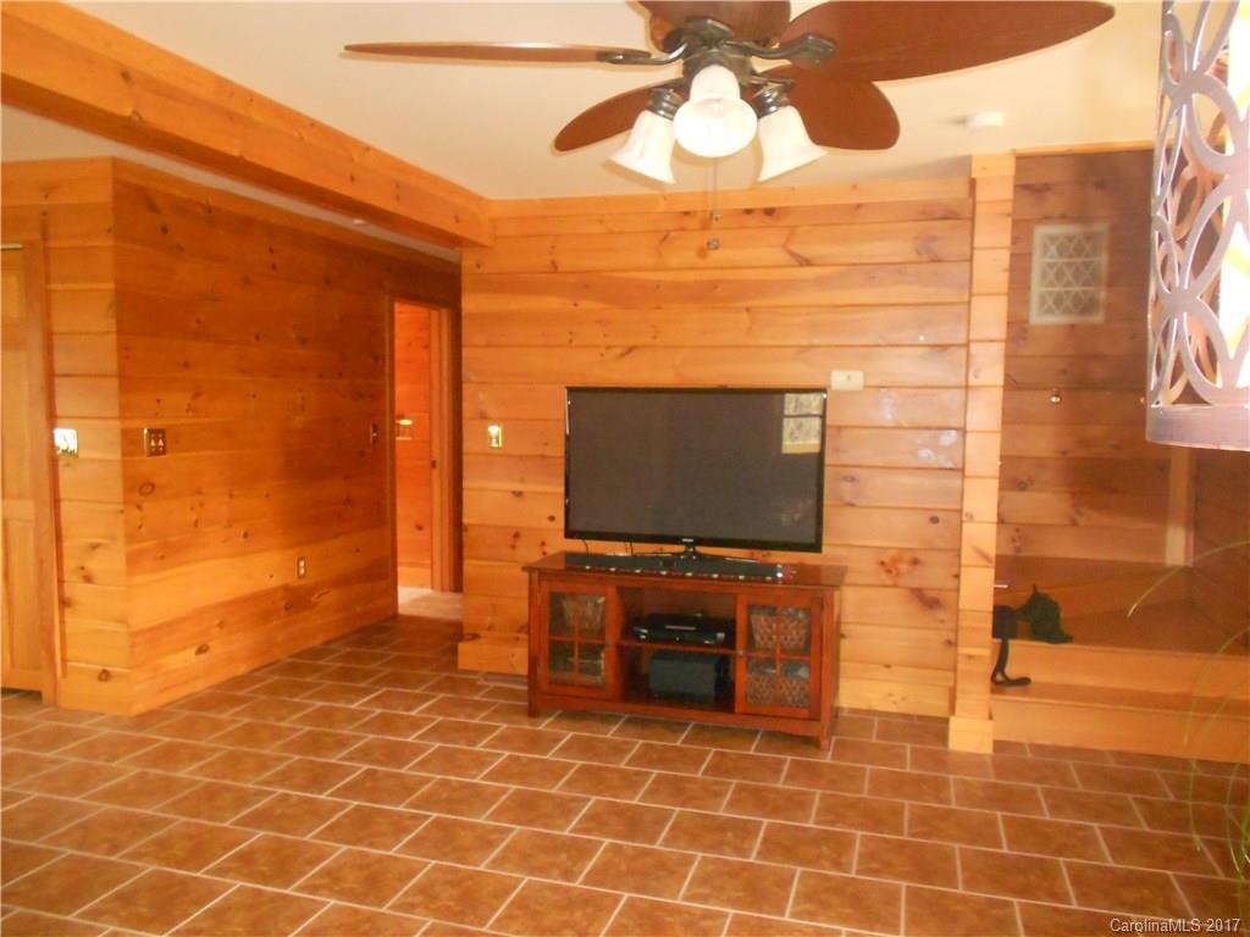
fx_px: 939
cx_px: 625
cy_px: 468
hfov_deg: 67.3
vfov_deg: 53.1
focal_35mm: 26
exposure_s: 1/25
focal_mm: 4.6
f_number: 3.2
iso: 800
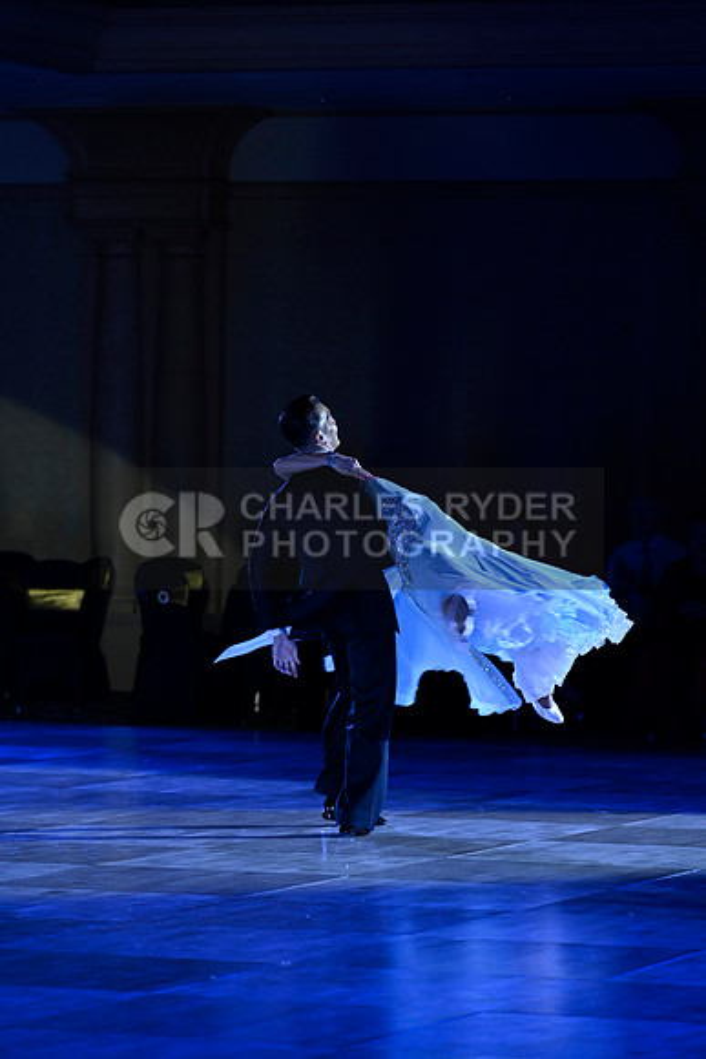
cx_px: 353
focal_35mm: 175
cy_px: 530
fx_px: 5144
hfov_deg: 7.9
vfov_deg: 11.7
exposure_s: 1/200
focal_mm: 175
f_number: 4
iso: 1600
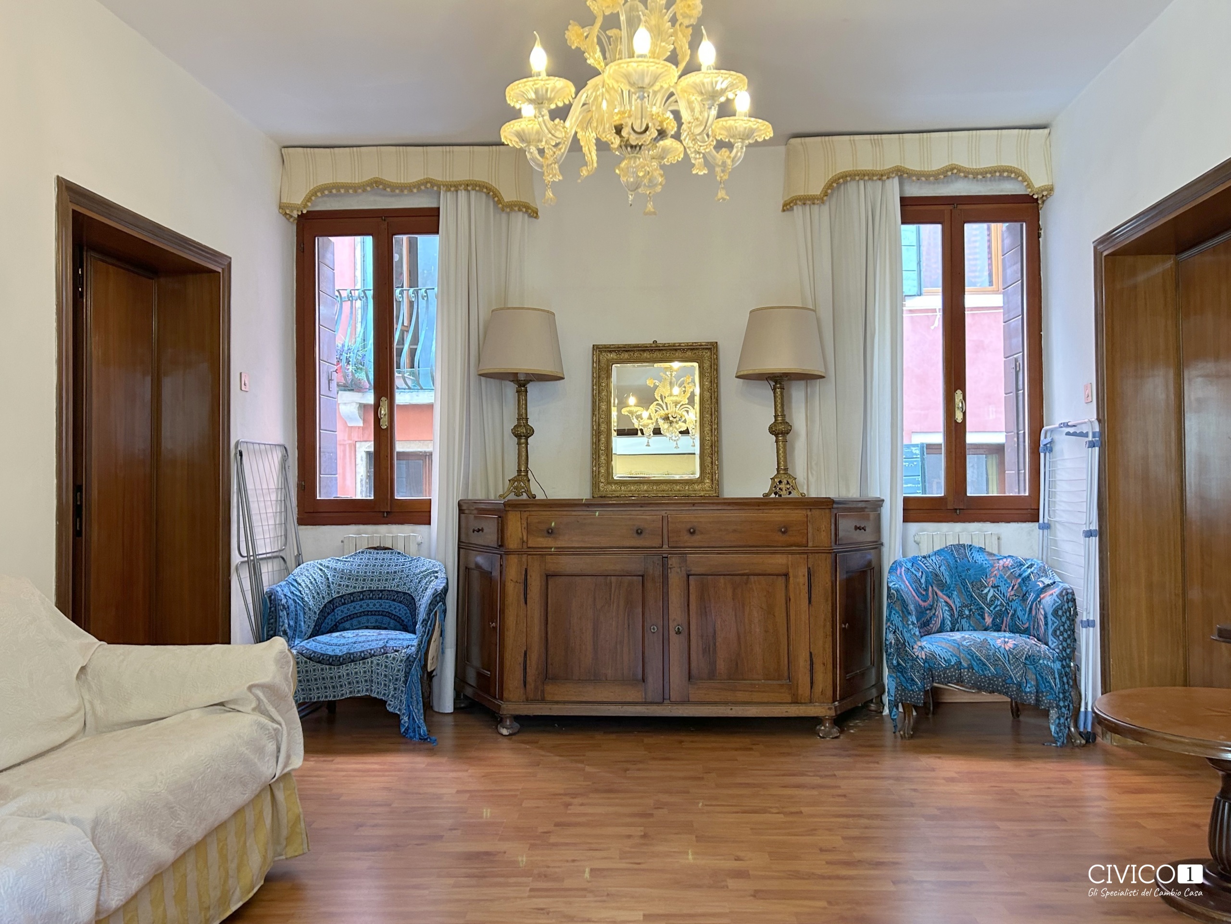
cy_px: 462
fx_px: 925
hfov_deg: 67.3
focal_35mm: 26
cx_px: 616
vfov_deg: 53.1
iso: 160
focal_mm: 5.7
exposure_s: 1/50
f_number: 1.5
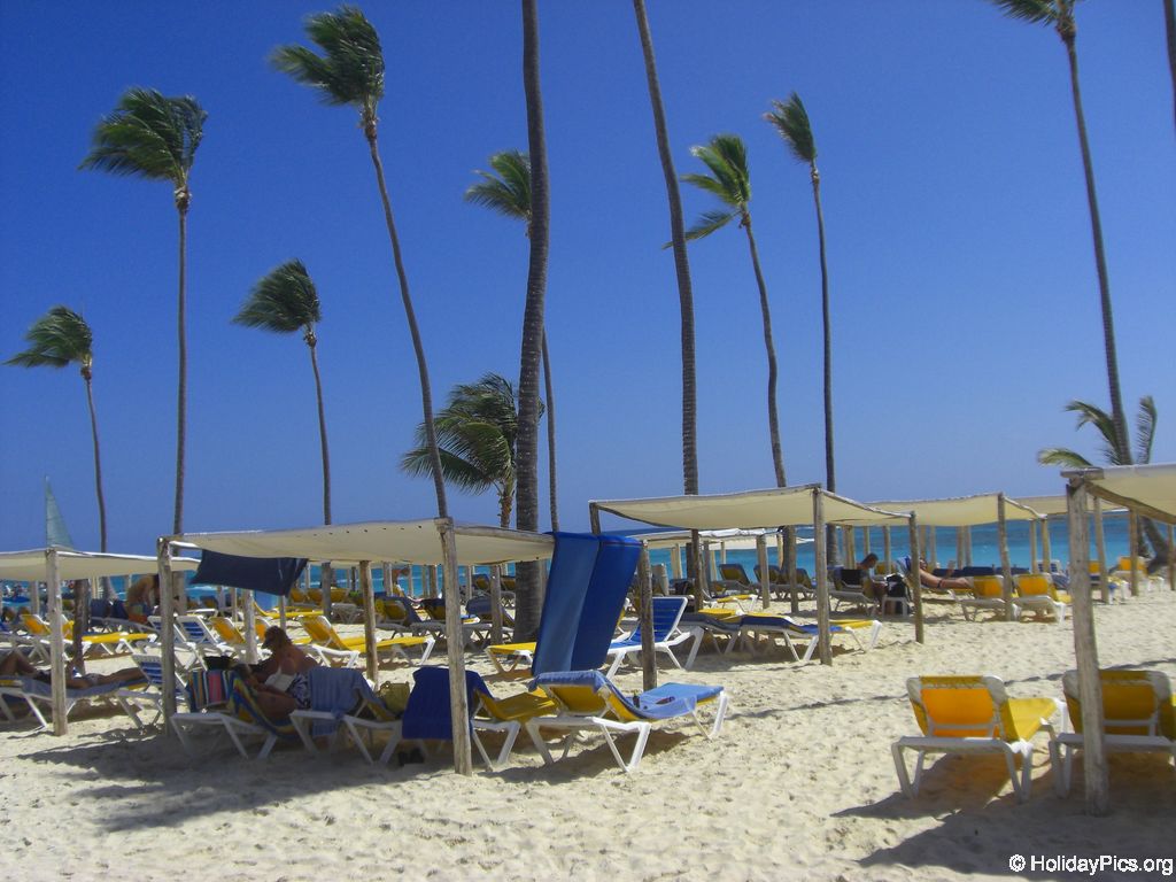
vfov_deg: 37.7
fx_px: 1291
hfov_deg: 49.0
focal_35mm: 38
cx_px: 588
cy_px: 441
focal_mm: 6.2
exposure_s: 1/320
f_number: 8
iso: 64
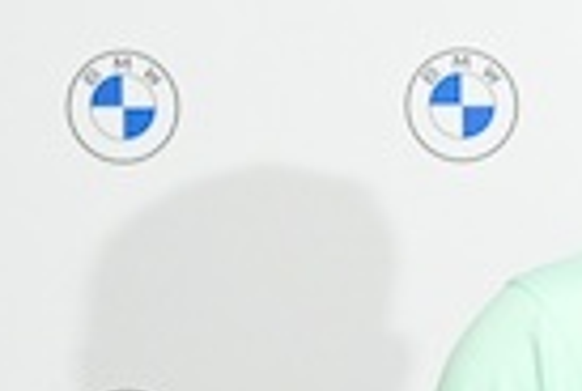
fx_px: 4245
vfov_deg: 5.3
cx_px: 1300
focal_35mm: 262
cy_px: 240
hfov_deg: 7.4
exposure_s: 1/100
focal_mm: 30
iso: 1600
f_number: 4
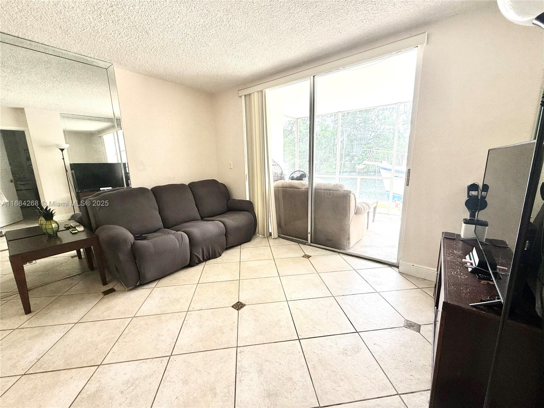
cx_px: 272
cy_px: 204
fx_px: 220
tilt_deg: -11.0
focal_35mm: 14
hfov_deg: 102.1
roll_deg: +0.9
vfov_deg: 85.7
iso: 40
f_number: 2.2
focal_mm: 2.22
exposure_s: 1/99
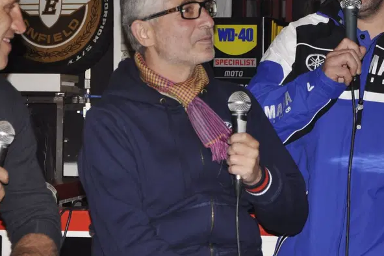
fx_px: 1621
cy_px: 91
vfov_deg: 9.0
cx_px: 159
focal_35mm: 152
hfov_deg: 13.5
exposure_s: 1/60
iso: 200
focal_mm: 50
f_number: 5
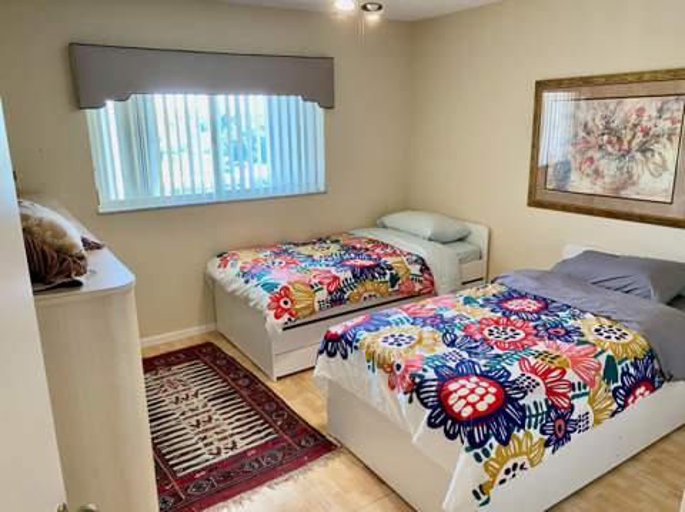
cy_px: 256
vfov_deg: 53.0
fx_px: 514
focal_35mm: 26
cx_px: 342
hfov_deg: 67.4
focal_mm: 4.25
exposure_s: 1/60
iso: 160
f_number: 1.8
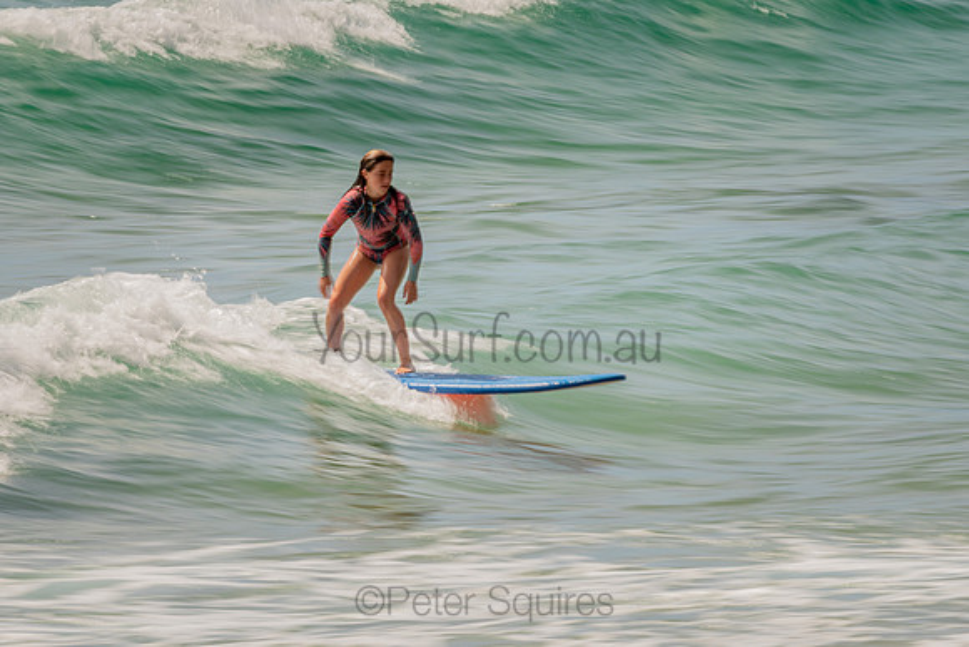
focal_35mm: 613
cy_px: 282
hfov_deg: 3.4
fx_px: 16504
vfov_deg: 2.2
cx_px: 423
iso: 64
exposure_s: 1/20
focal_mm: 500
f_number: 22
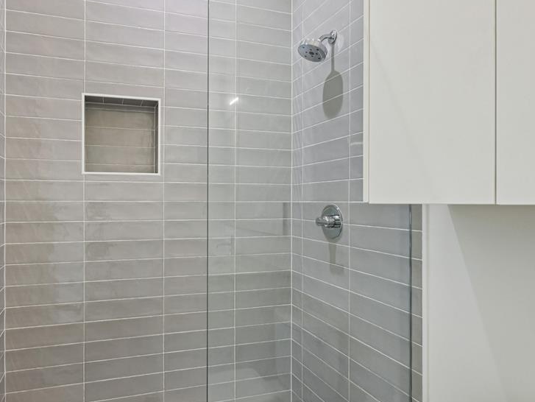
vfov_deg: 57.5
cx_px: 206
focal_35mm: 24
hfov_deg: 71.3
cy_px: 198
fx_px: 366
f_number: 8
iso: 400
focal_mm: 17.5
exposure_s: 1/13
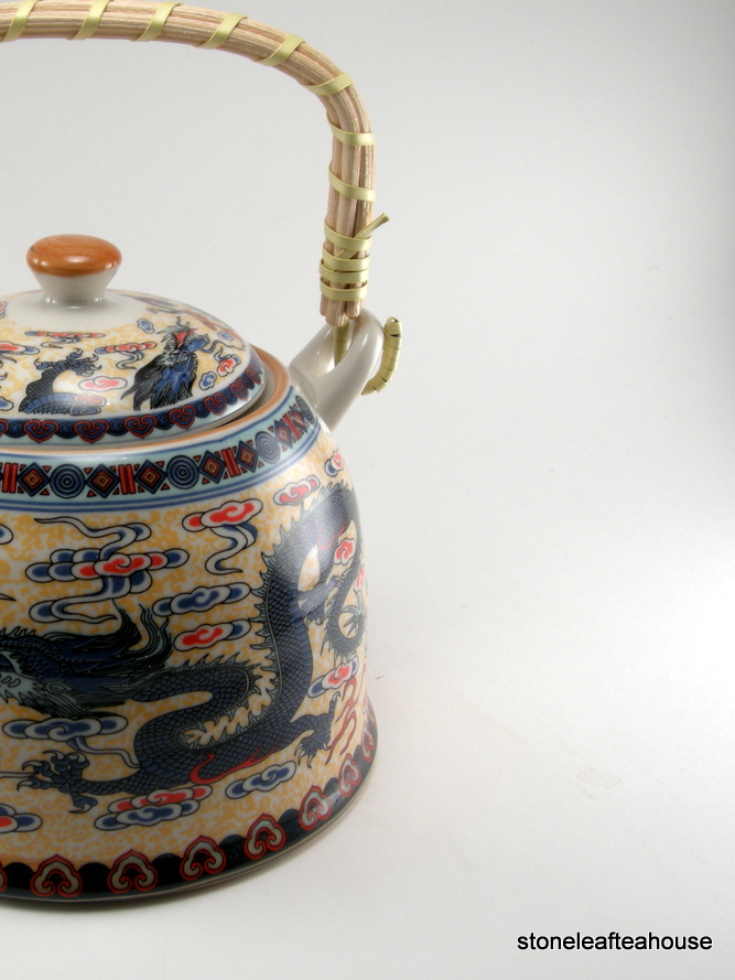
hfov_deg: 26.2
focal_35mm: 54
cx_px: 83
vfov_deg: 35.5
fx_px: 1528
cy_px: 486
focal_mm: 8.5
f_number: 5.1
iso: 64
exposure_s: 1/30
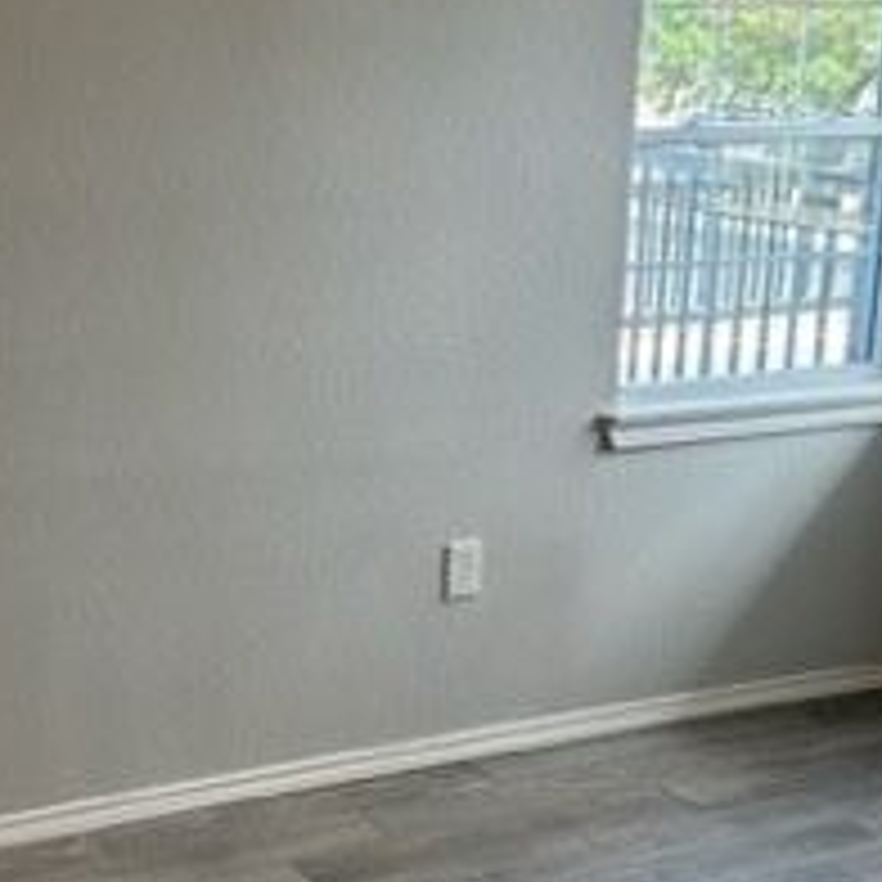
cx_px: 274
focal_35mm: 72
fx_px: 2076
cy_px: 538
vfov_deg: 23.9
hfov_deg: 23.8
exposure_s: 1/154
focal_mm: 6.86
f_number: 1.78
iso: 80
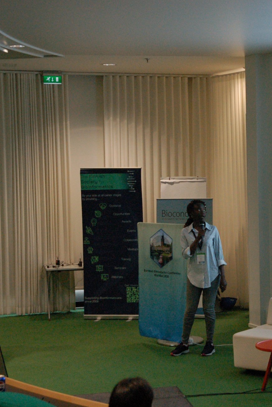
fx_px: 904
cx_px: 261
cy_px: 205
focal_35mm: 80
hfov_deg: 16.8
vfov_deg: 25.4
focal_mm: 35
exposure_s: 1/125
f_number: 5
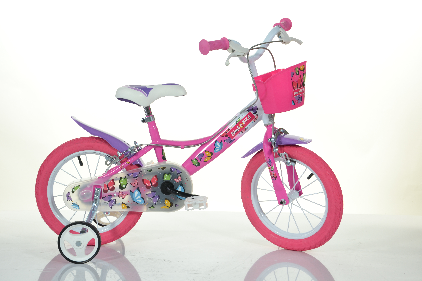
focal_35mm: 68
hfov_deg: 29.9
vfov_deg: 20.2
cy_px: 140
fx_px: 791
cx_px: 211
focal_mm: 45
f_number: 6.3
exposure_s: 1/60
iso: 400
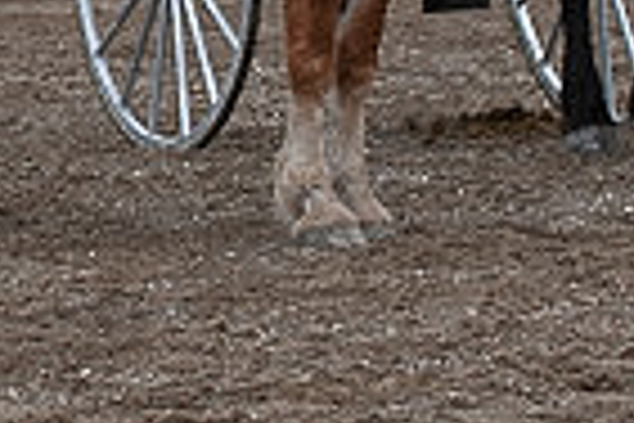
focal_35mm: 375
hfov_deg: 5.5
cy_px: -232
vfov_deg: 3.6
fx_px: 6604
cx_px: -54
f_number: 5.6
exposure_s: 1/1000
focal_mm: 105
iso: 1100
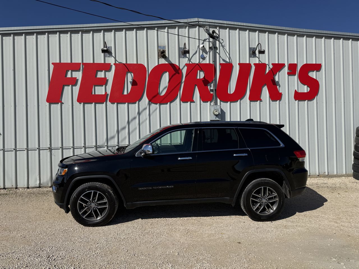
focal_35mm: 24
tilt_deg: -0.3
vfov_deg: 56.8
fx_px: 249
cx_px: 180
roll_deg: +1.9
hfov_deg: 71.6
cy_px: 134
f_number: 1.78
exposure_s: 1/8130
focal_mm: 6.76
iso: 80
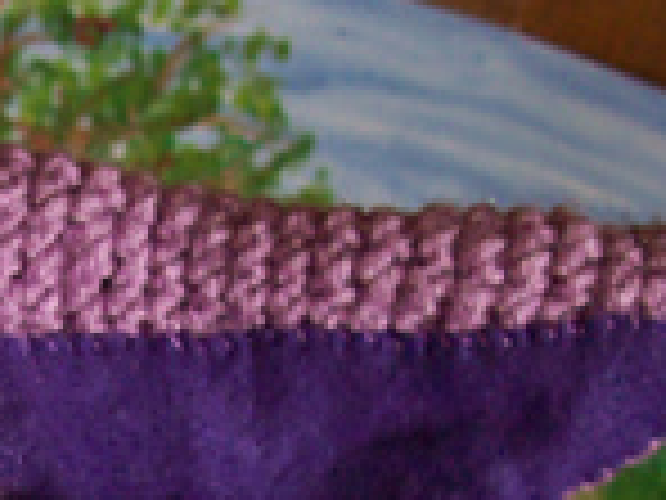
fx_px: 2347
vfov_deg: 11.9
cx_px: -256
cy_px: 610
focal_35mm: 122
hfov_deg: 15.2
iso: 160
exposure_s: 1/62.5
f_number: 2.7
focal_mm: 6
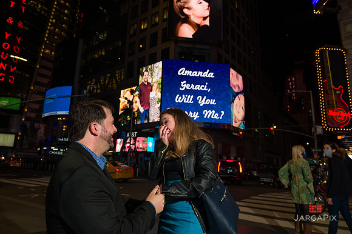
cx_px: 176
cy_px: 117
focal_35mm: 24
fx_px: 235
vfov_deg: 53.1
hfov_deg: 73.8
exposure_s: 1/200
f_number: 5.6
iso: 500
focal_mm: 24
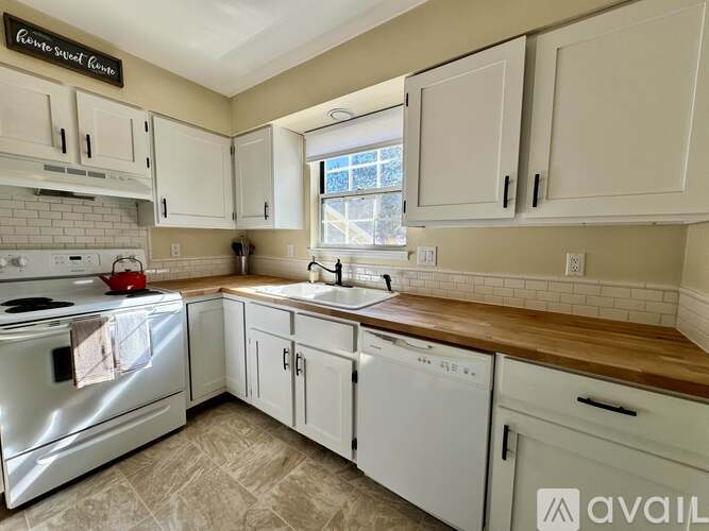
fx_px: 287
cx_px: 354
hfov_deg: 102.1
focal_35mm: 14
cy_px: 266
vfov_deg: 85.7
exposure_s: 1/179
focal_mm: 2.22
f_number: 2.2
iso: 40
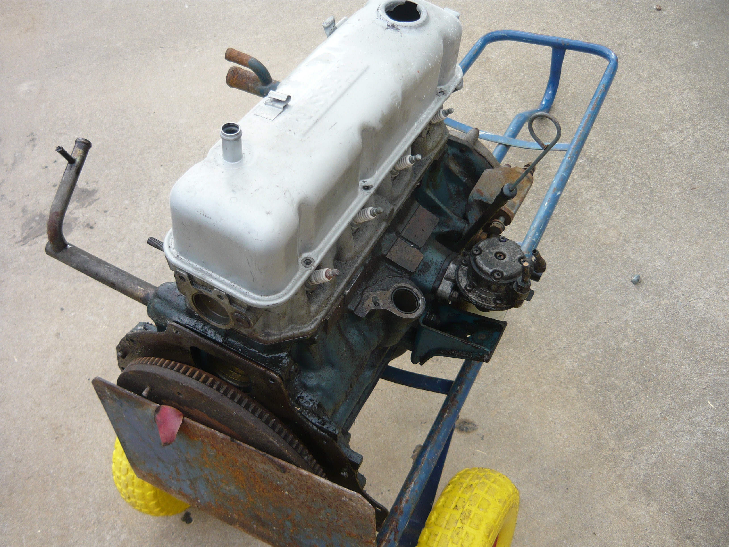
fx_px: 695
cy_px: 274
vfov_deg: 42.9
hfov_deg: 55.4
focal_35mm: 33
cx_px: 364
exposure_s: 1/320
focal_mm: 5.5
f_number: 2.8
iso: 100
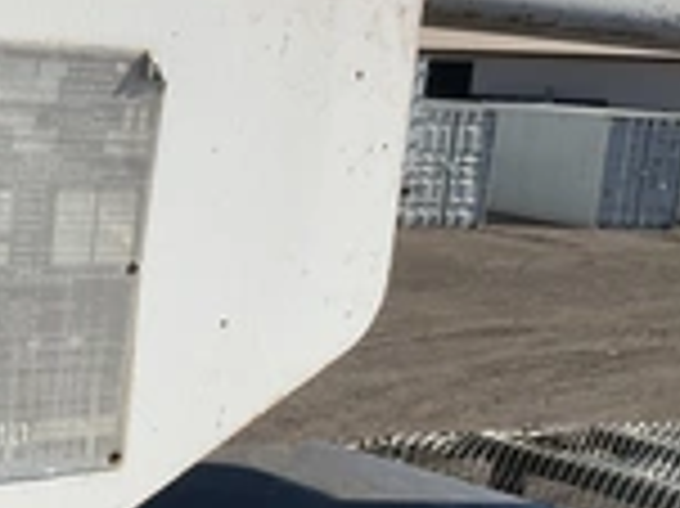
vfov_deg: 18.9
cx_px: -95
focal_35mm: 77
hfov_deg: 23.6
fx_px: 1511
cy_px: 432
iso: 25
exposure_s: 1/2959
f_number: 1.8
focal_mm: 3
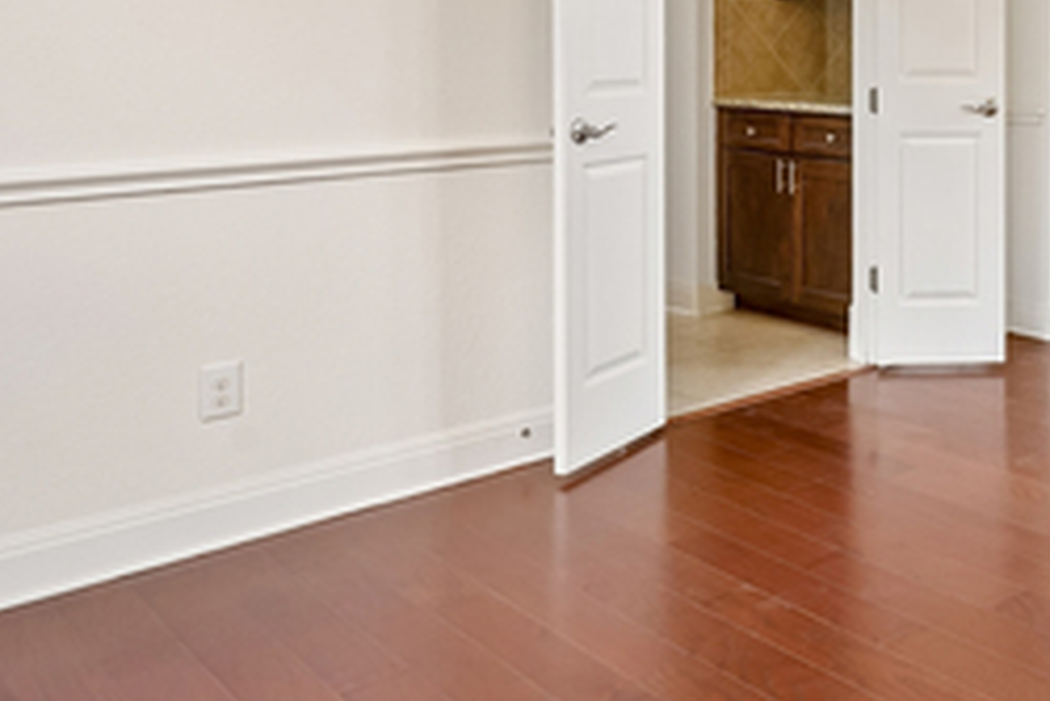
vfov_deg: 30.5
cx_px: 1054
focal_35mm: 41
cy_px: 10
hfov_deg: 41.2
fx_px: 1196
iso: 400
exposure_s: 1/40
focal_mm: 16
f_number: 8
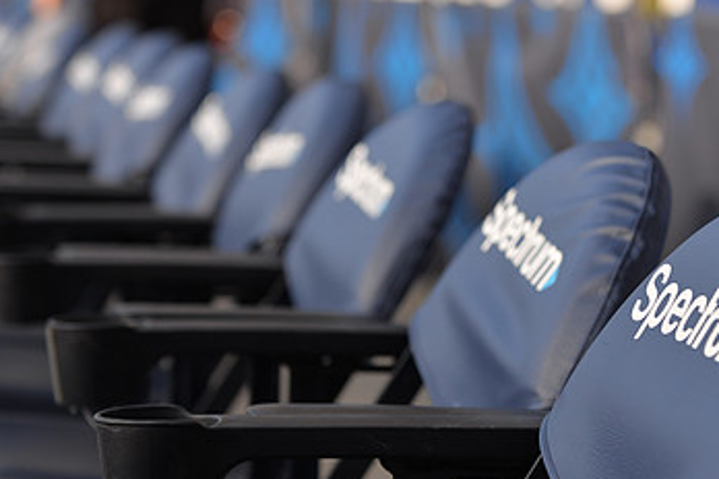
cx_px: 481
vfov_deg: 9.1
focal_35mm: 150
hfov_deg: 13.7
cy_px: 249
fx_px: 2996
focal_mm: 90
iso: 200
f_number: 2.8
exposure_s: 1/2000
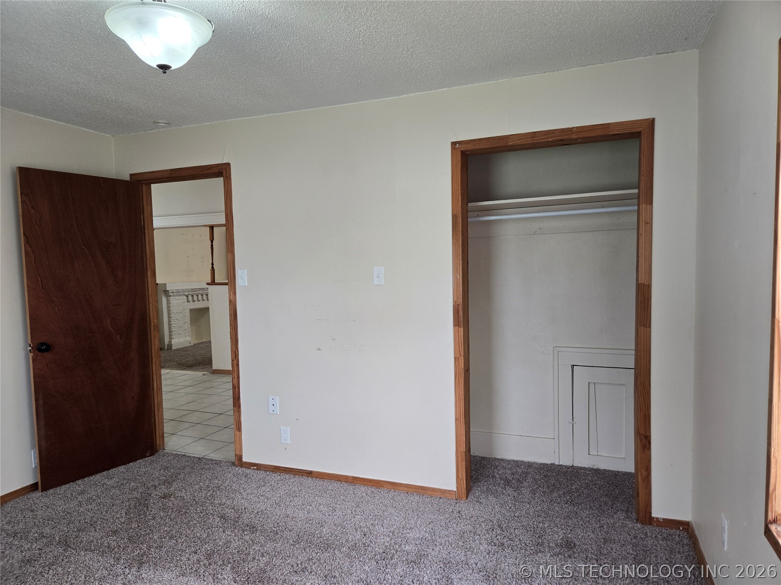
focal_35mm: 23
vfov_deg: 58.9
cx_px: 390
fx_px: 519
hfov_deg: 73.9
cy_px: 292
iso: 100
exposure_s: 1/120
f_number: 1.8
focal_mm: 5.4
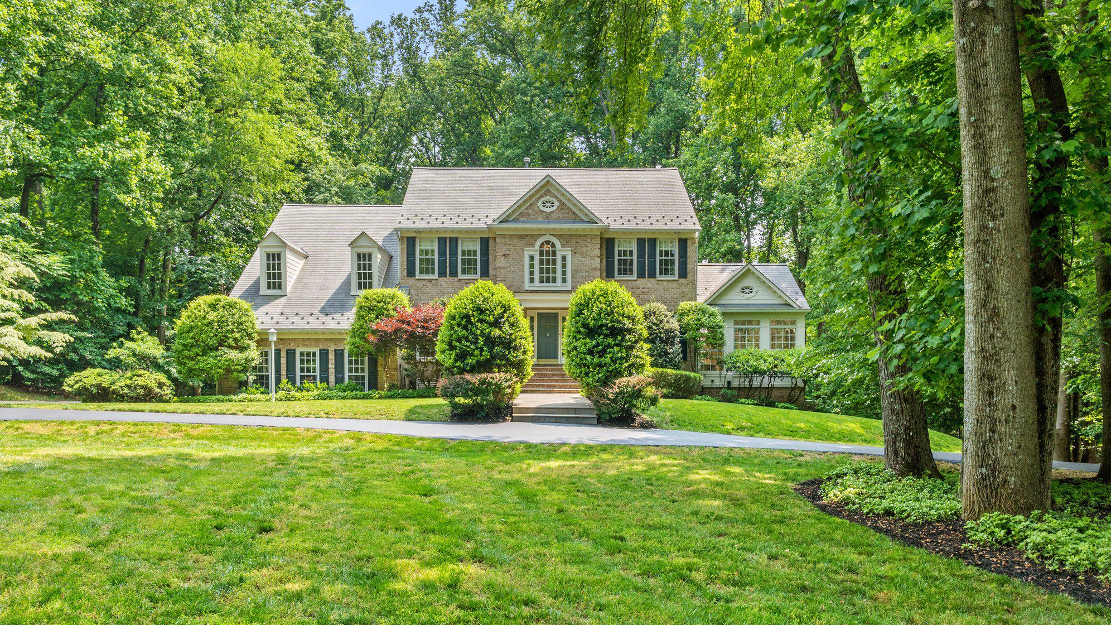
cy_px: 289
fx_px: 825
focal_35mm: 28
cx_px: 568
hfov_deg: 67.9
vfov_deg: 41.5
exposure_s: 1/50
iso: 320
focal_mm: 26
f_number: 14
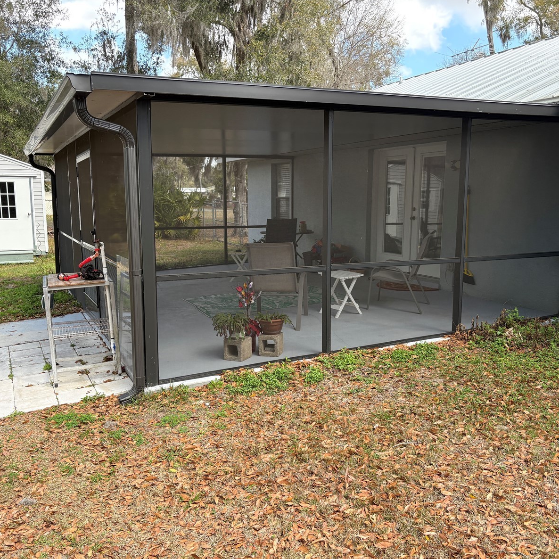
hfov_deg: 52.5
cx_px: 281
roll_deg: +1.4
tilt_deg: -8.4
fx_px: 566
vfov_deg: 52.5
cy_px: 282
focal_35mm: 31
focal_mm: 5.96
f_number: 1.6
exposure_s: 1/708
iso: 64
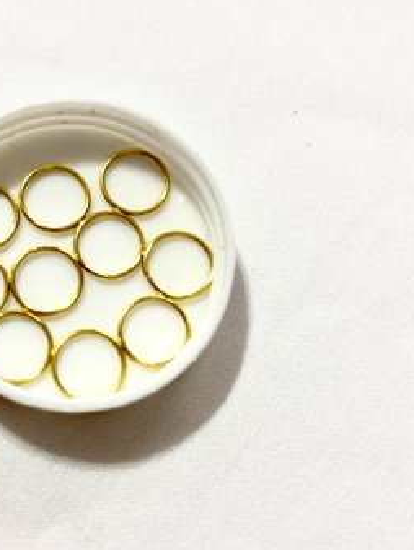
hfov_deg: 34.3
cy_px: 297
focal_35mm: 41
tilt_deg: -75.6
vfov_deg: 45.7
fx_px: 653
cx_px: 95
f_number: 1.6
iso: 64
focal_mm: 5.96
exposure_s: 1/50
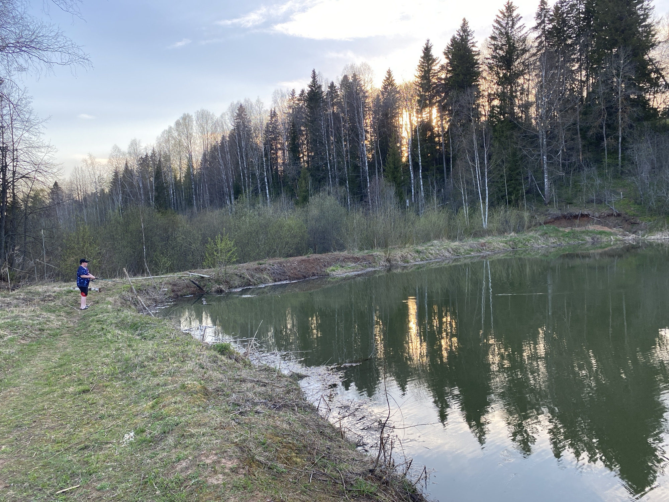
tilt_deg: -2.5
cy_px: 251
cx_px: 334
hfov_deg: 67.3
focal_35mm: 26
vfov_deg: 53.1
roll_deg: +2.3
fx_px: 502
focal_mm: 4.25
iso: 32
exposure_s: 1/303
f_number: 1.8
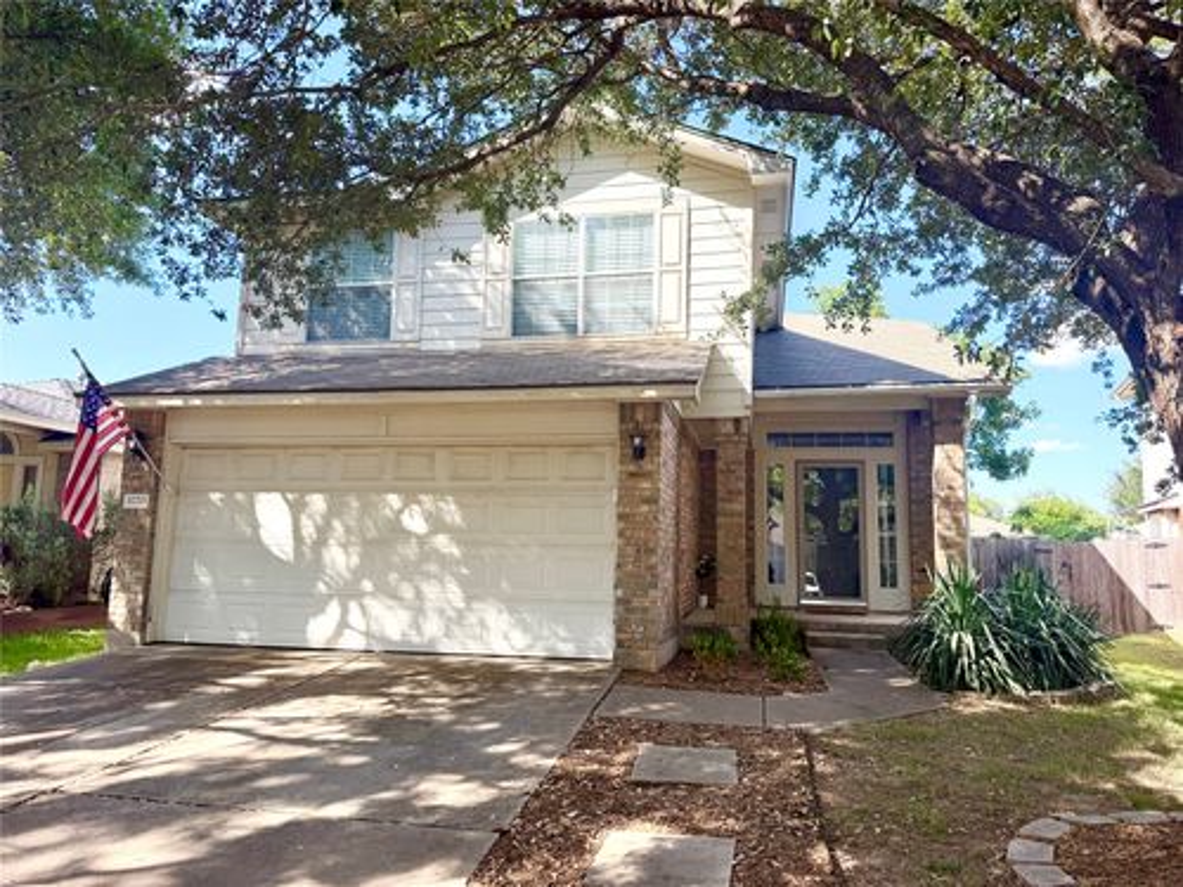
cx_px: 592
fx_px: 820
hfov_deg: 71.6
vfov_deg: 56.8
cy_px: 444
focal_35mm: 24
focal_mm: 6.76
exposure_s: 1/1361
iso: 100
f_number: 1.78
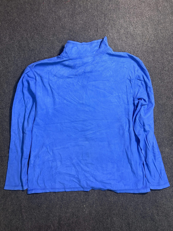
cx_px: 86
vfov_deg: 67.3
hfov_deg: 53.1
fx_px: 173
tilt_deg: -66.6
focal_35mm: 26
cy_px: 116
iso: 200
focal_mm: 5.7
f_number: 1.5
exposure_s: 1/50
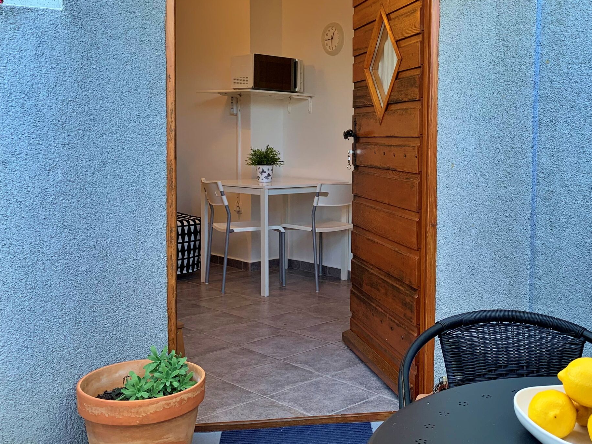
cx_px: 428
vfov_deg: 35.9
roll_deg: -1.7
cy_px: 183
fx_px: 684
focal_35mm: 40
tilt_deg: -3.8
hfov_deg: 45.5
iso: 40
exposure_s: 1/100
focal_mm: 4.25
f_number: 1.8
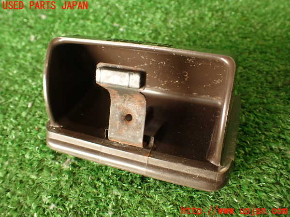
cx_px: 145
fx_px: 268
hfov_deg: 56.8
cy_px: 108
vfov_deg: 44.2
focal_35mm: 32
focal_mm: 5.79
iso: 200
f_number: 2.4
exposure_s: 1/50
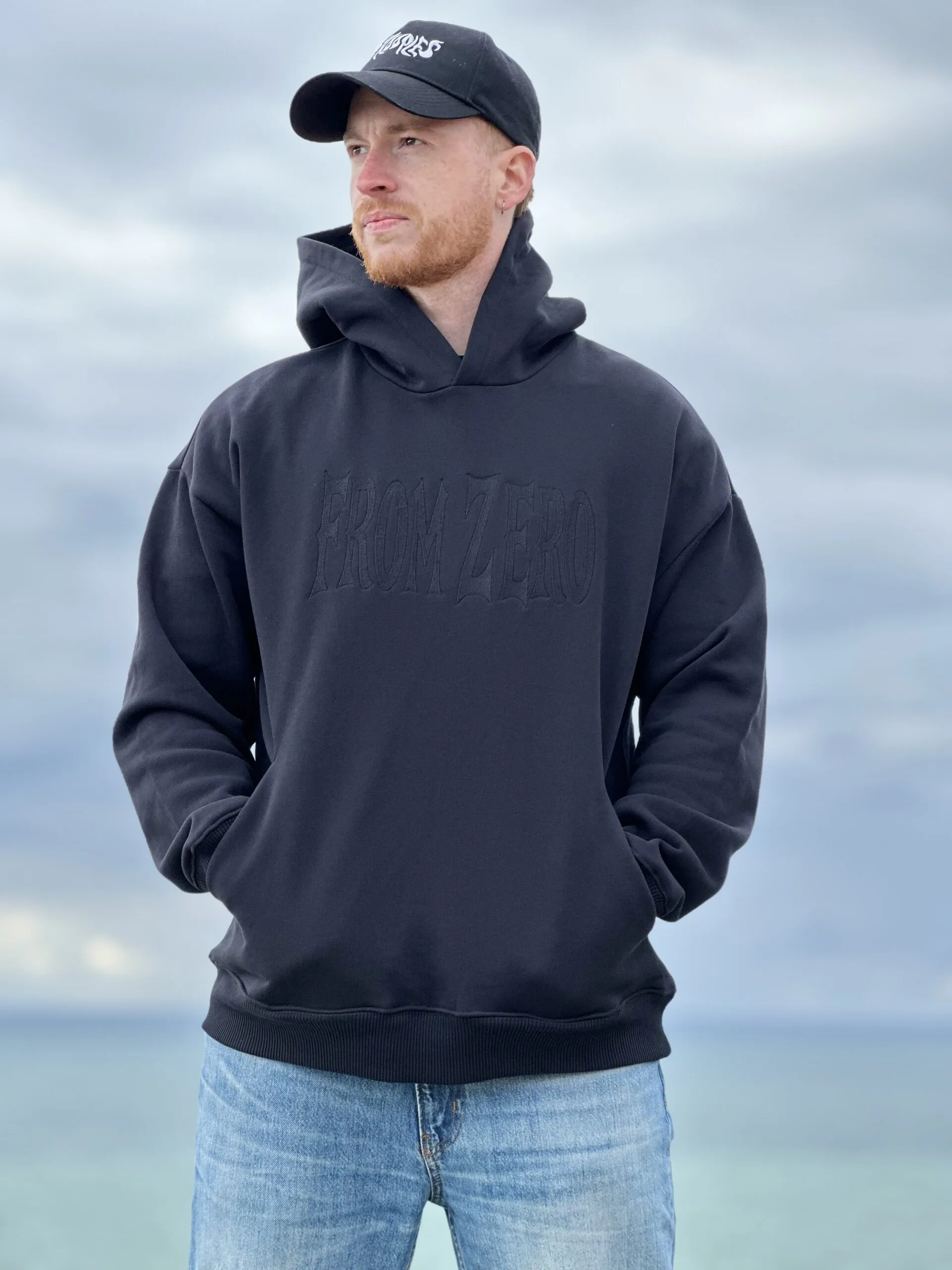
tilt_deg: +7.5
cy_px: 635
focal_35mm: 77
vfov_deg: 25.3
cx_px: 476
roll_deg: -2.2
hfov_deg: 19.1
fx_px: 2824
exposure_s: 1/121
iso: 25
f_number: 2.8
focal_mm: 9
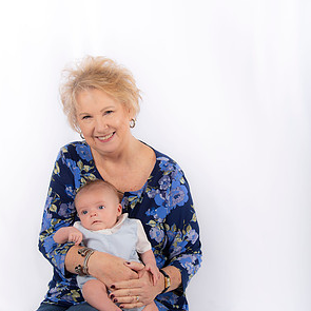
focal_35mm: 57
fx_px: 579
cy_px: 177
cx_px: 154
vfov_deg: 30.0
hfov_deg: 30.0
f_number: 5.6
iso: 100
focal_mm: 44
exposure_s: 1/200
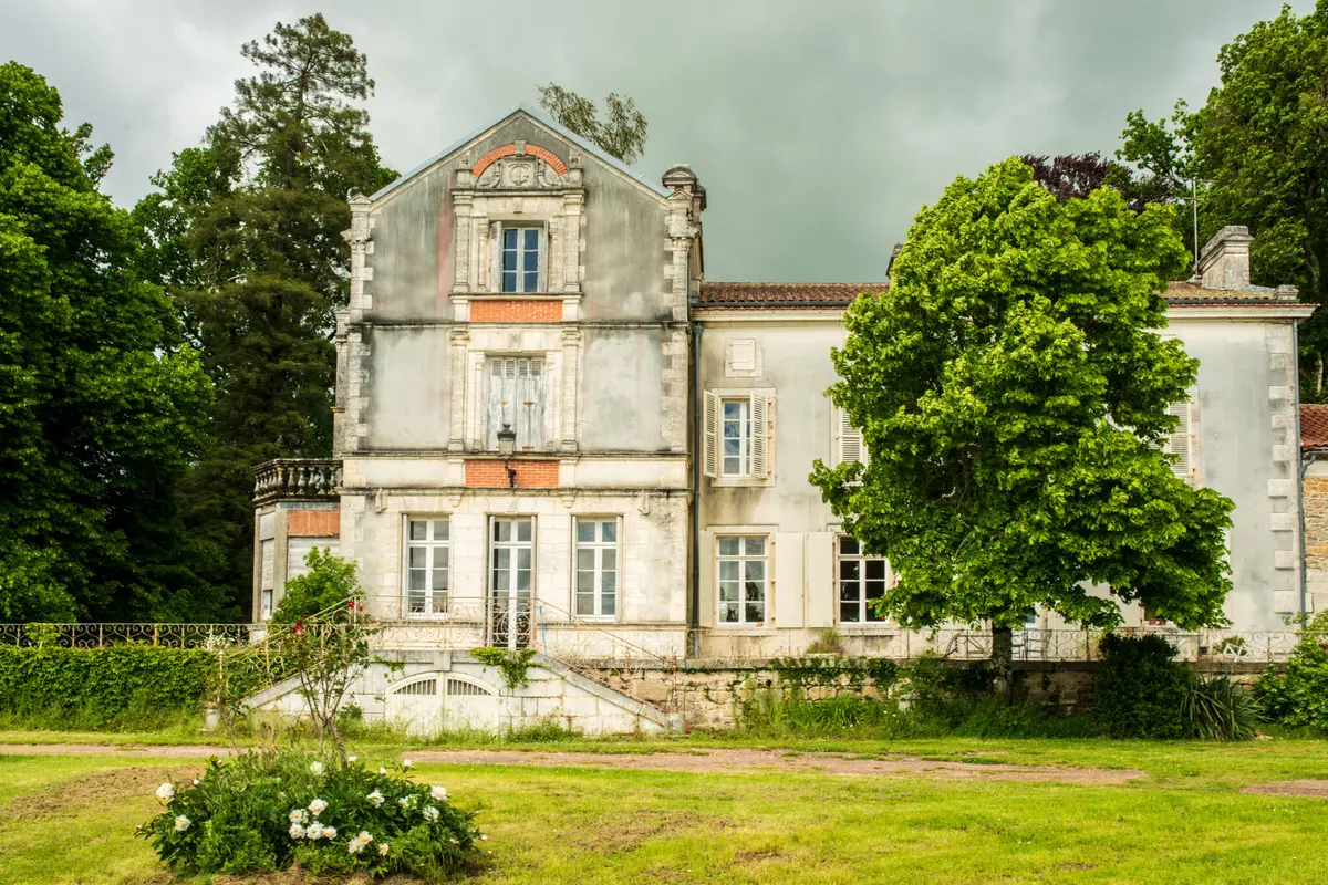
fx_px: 1291
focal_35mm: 35
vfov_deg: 37.9
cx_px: 664
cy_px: 442
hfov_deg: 54.4
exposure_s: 1/30
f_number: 14
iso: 100
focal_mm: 35
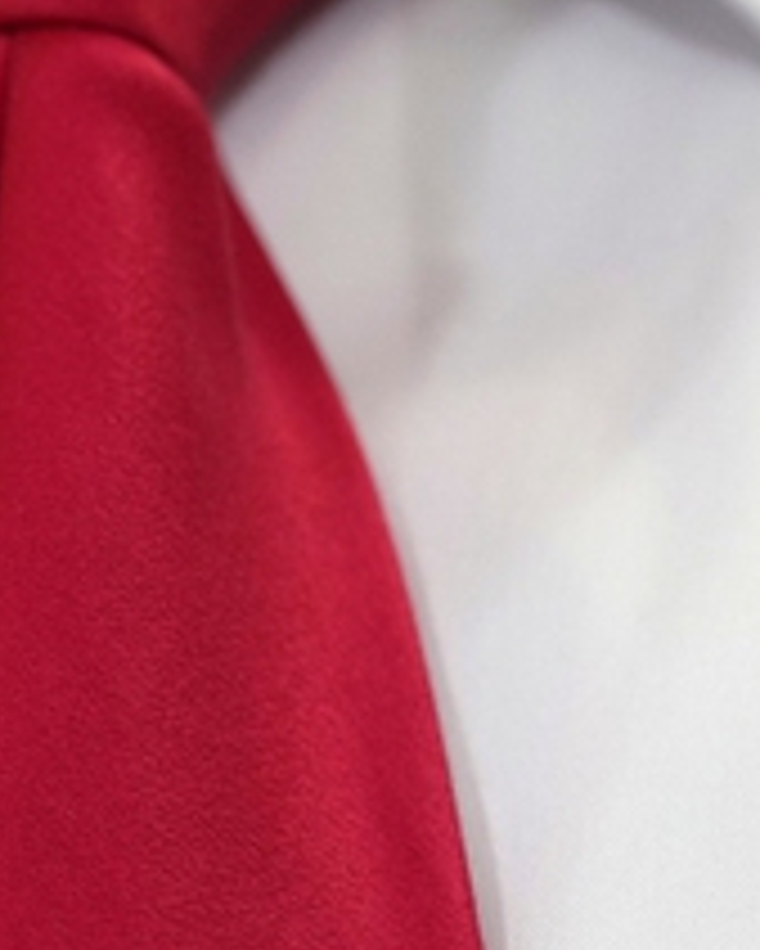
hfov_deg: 1.8
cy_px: 540
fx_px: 23994
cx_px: 958
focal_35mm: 854
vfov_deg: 2.3
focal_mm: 200
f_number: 2.8
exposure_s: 1/250
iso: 800
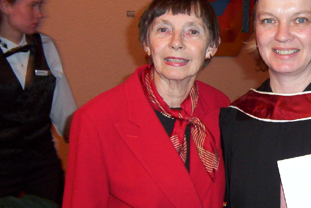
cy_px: 95
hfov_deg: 32.6
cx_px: 242
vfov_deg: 22.6
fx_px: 518
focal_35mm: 60
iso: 140
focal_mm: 5.54
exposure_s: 1/30
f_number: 2.76
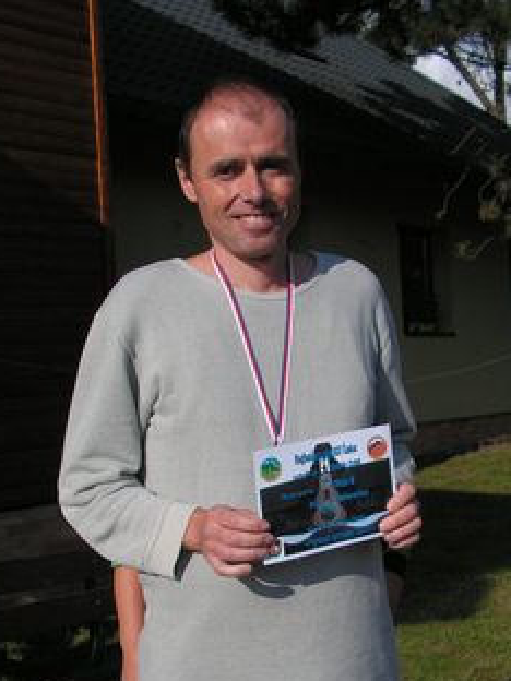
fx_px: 1023
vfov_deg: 36.2
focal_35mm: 52
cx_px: 269
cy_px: 487
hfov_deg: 28.0
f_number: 3.2
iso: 50
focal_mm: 6
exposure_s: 1/1000
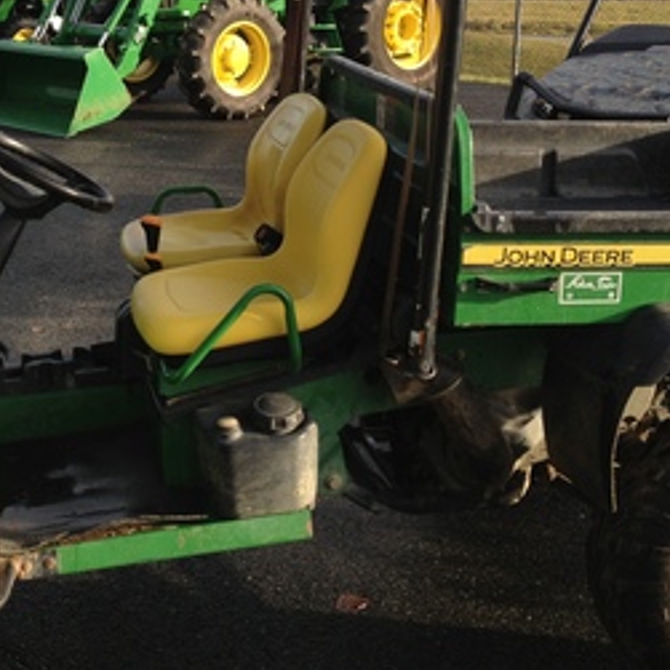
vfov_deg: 25.3
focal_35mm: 67
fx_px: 1467
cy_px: 136
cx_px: 206
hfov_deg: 25.5
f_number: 2.4
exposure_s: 1/464
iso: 50
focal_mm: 4.28
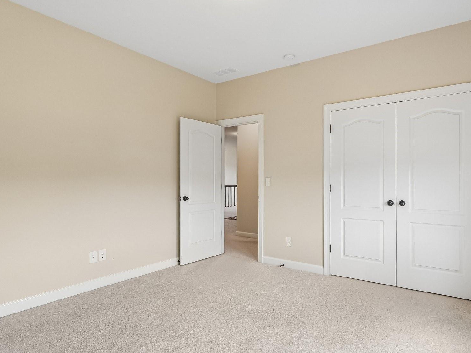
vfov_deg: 65.9
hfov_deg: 81.0
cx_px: 278
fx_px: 272
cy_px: 185
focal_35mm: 20
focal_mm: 10
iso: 400
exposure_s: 1/15
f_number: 8
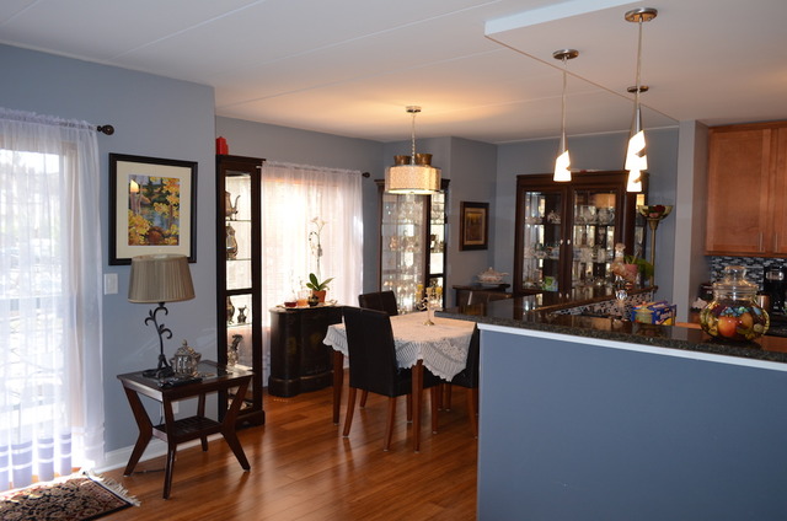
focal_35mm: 27
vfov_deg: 47.7
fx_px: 589
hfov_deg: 67.5
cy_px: 260
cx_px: 394
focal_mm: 18
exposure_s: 1/80
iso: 400
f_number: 3.5
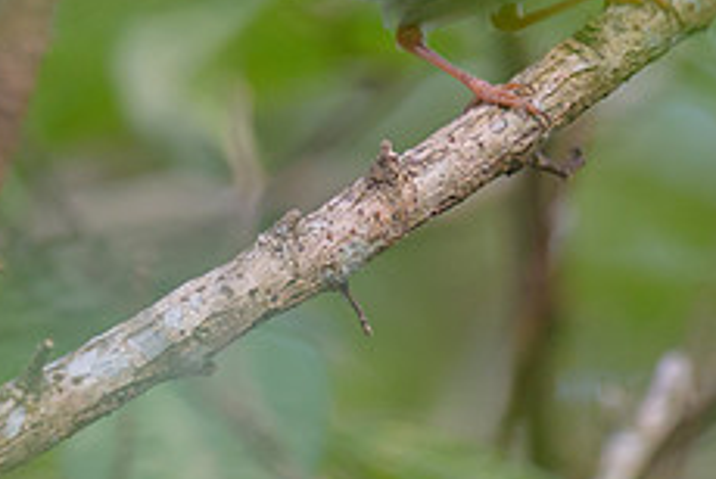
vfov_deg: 0.7
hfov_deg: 1.0
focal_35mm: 2003
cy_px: -49
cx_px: 58
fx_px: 39888
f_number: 2.8
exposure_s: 1/1250
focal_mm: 400
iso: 900
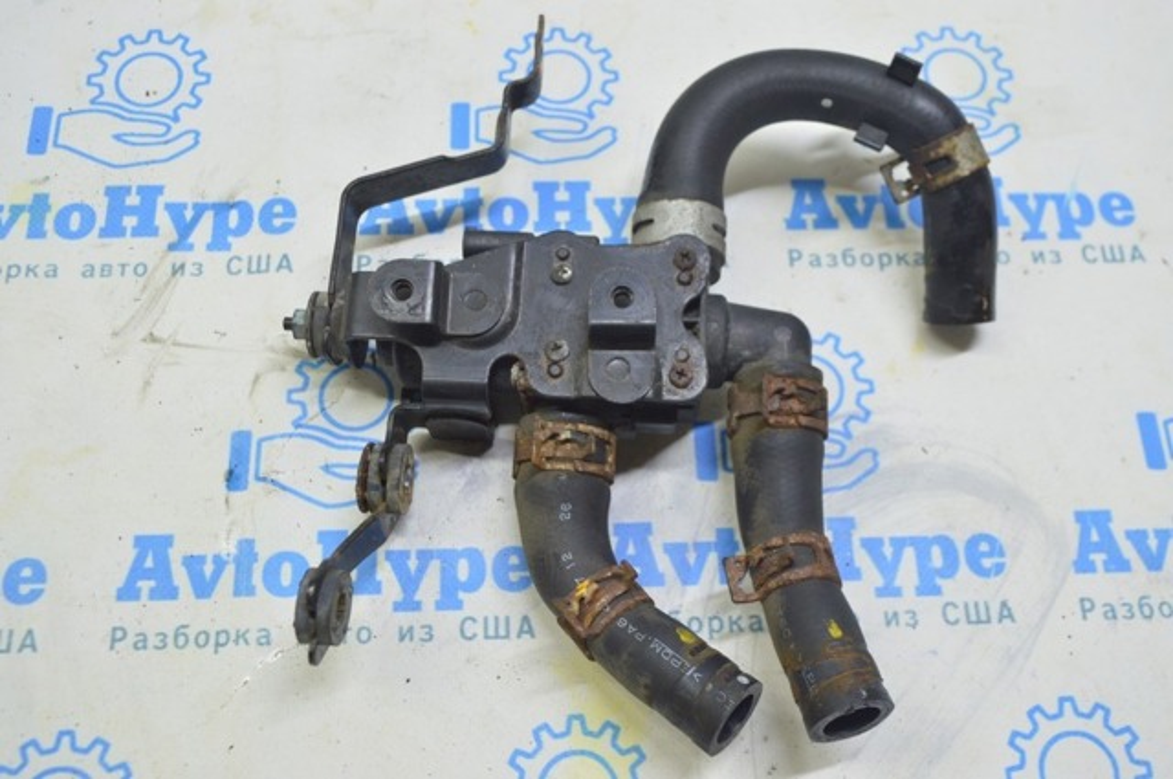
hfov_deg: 53.2
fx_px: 1172
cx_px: 586
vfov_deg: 36.8
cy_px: 390
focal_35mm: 36
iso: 400
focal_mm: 24
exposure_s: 1/20
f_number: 5.6
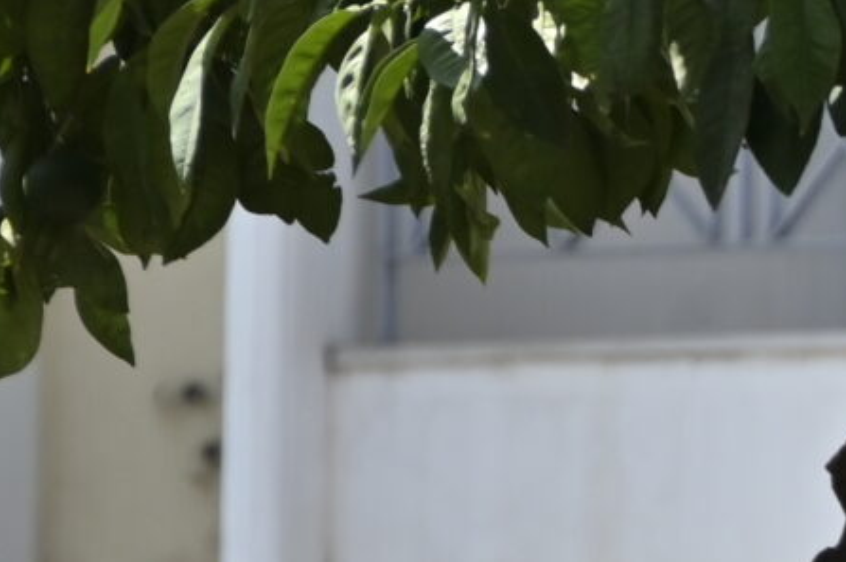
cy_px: 1503
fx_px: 26878
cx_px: 2417
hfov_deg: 1.8
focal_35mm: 1145
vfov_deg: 1.2
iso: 320
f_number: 8
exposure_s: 1/640
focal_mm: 200
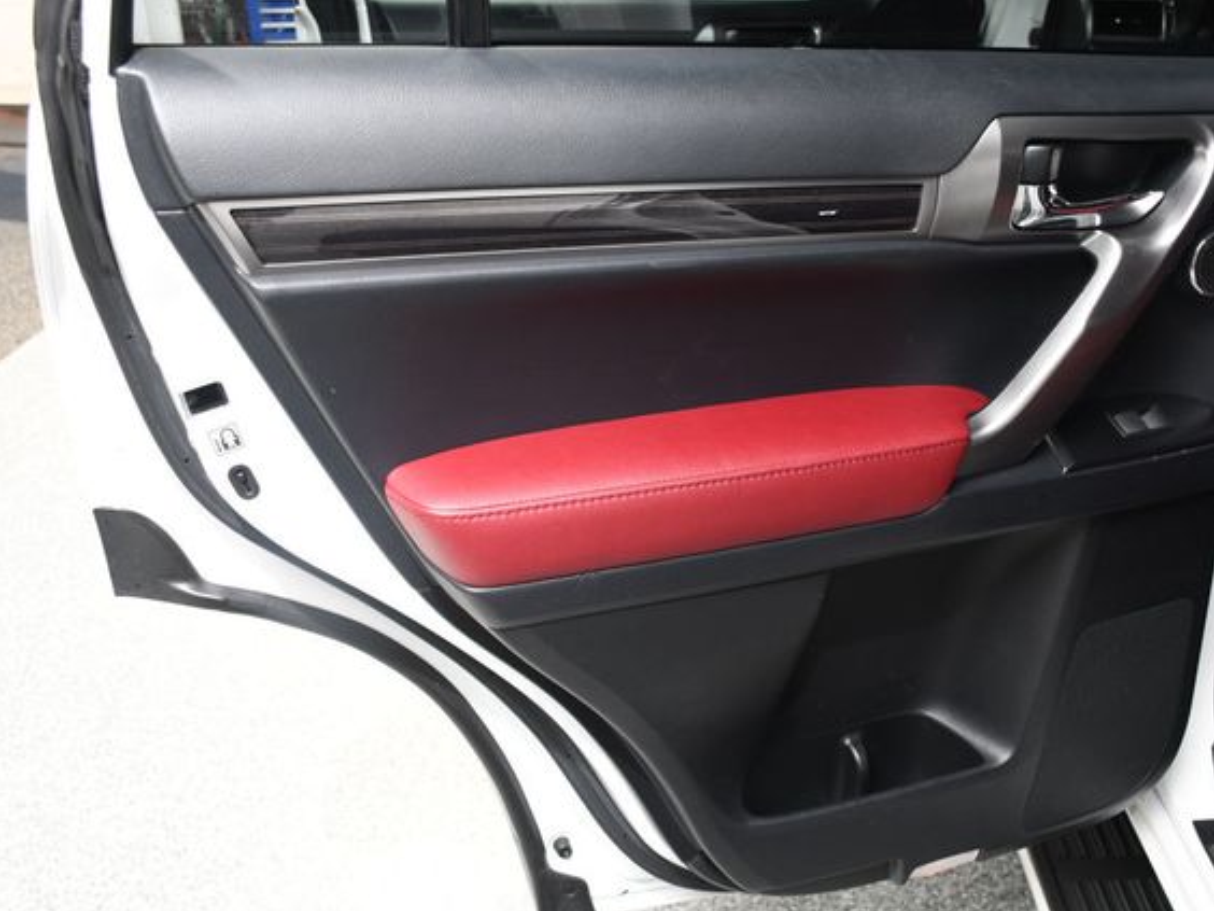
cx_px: 680
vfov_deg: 39.7
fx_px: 1263
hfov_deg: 51.2
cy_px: 457
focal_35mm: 36
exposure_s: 1/160
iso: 100
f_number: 5
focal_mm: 22
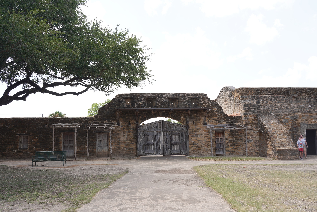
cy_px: 106
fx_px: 299
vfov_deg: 38.9
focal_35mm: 34
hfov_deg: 55.8
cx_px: 158
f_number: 8
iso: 100
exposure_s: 1/100
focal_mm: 34
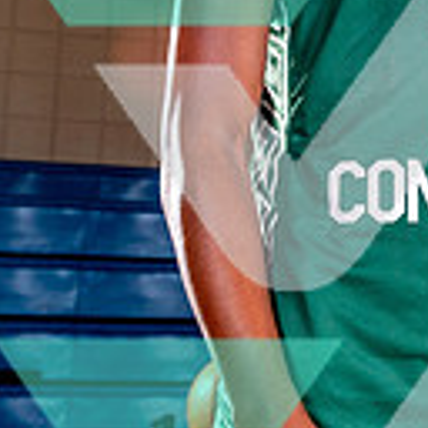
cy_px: 112
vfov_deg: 14.1
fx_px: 1721
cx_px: 856
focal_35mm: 123
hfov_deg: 12.5
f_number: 5.6
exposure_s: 1/200
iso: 100
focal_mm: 32
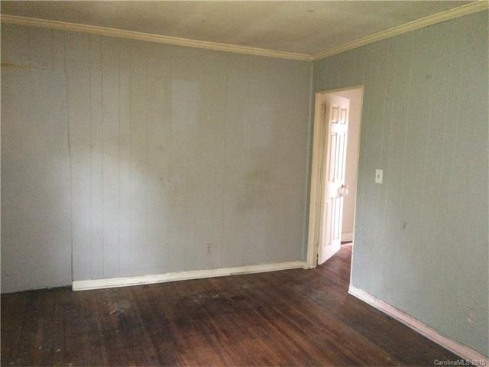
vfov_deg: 48.2
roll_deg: -2.0
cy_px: 184
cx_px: 244
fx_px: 410
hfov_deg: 61.7
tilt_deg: -8.4
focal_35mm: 29
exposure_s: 1/16
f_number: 2.2
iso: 640
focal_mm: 4.15
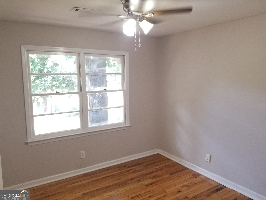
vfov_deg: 53.1
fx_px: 200
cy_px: 100
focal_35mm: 26
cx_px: 133
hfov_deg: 67.3
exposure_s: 1/60
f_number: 1.7
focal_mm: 4.3
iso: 125
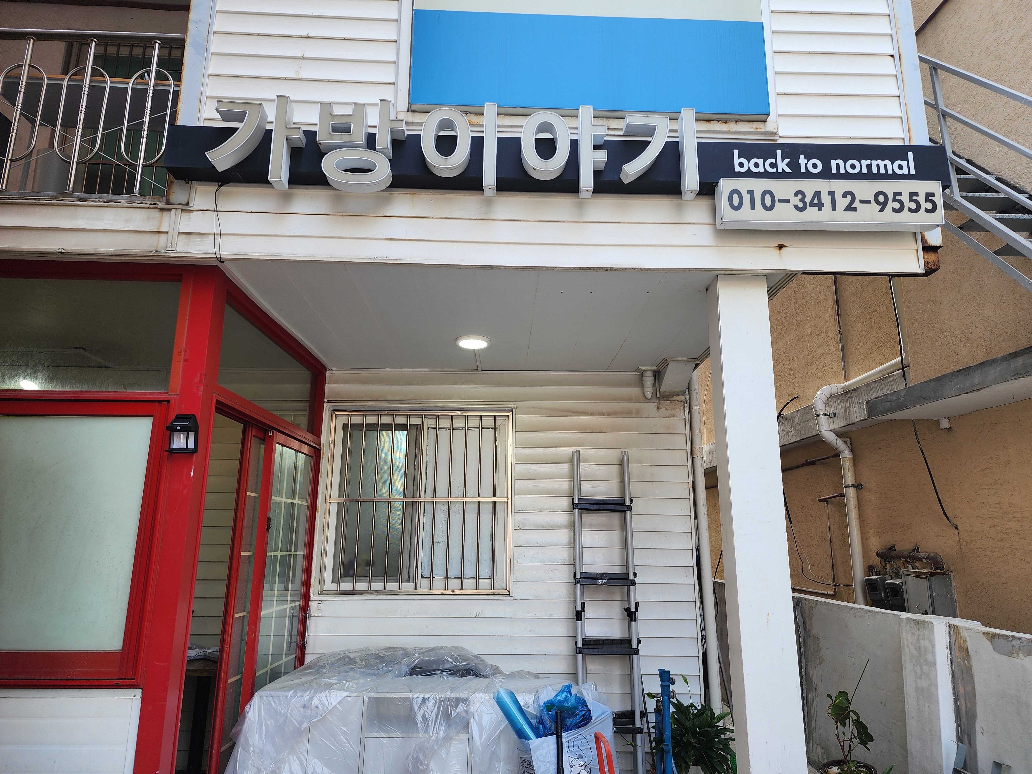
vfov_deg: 58.9
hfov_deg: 73.9
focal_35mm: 23
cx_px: 516
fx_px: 686
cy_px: 387
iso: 40
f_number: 1.8
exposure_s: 1/180
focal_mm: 6.4
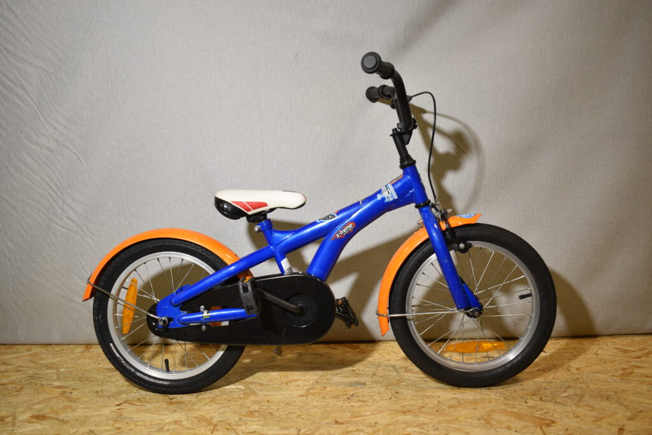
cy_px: 218
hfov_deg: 57.2
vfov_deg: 40.0
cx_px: 326
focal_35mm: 33
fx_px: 598
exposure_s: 1/60
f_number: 4
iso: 450
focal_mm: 22
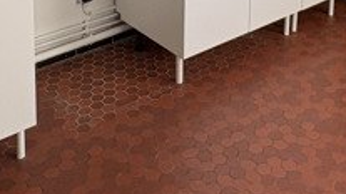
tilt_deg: -9.2
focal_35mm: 59
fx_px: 541
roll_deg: -2.0
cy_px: -125
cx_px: 254
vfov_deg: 17.5
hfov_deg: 34.8
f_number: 2.2
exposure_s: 1/99
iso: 40
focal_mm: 2.22
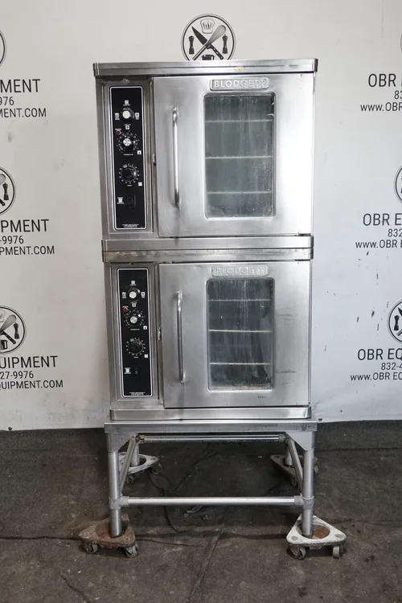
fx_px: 620
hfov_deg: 35.9
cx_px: 201
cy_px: 302
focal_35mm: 37
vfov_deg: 51.9
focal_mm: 13.84
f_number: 3.5
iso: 500
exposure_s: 1/40
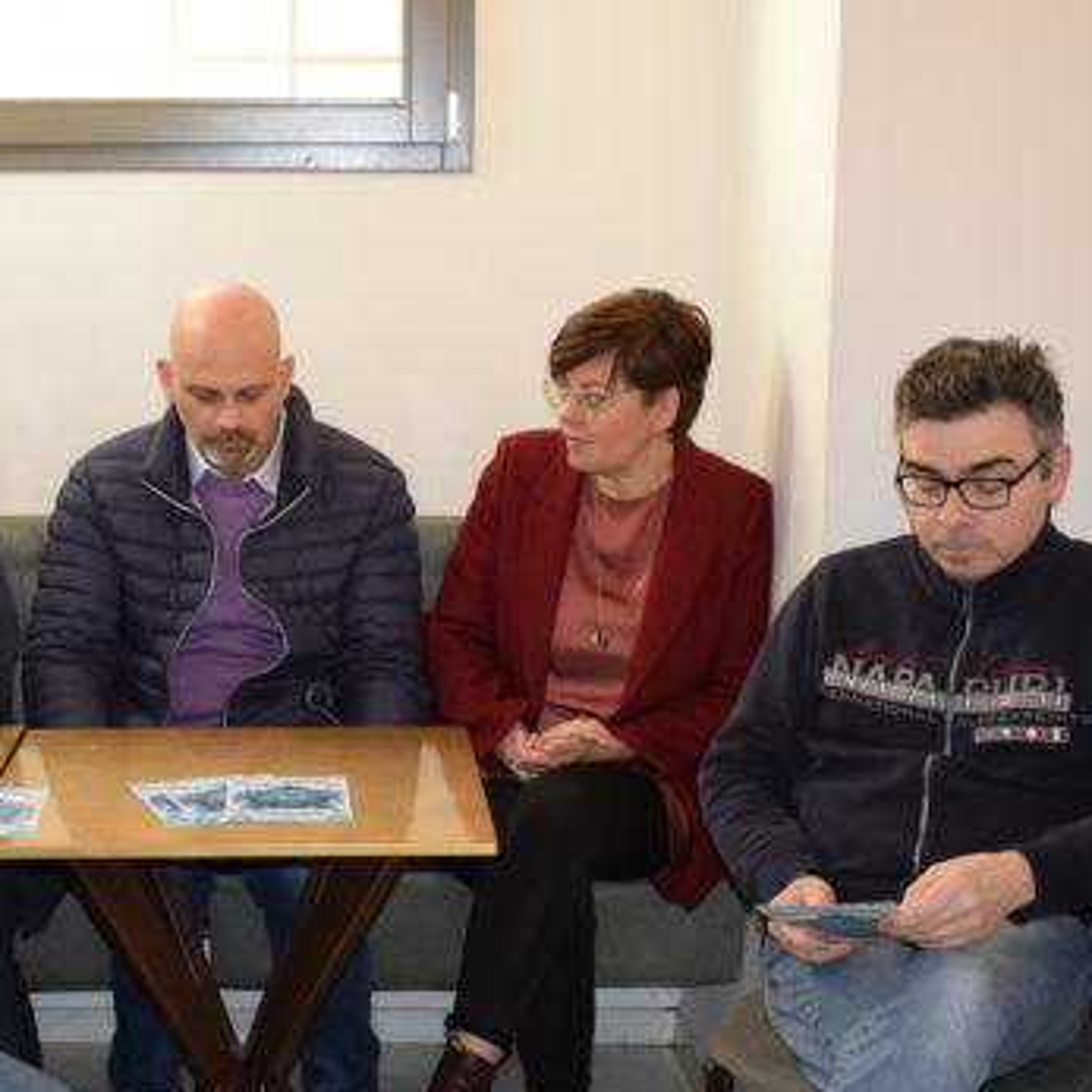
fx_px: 2279
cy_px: 677
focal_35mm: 64
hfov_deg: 26.7
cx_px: 330
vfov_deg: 26.9
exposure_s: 1/60
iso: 1100
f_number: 5
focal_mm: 25
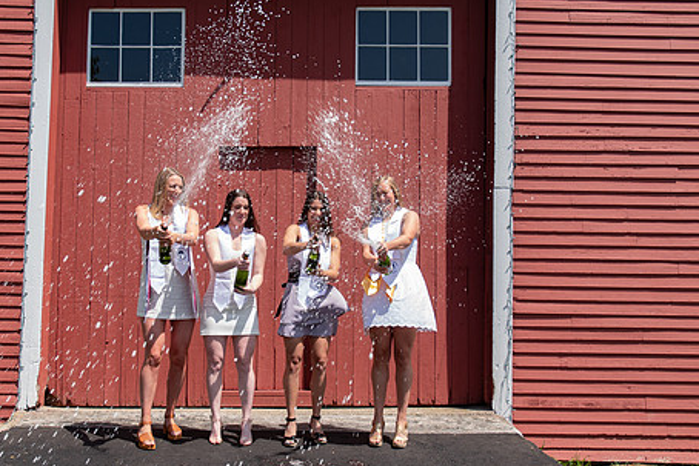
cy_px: 239
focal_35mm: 48
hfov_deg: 41.0
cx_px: 309
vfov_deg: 28.1
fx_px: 932
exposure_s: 1/250
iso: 100
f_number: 5.6
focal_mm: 25
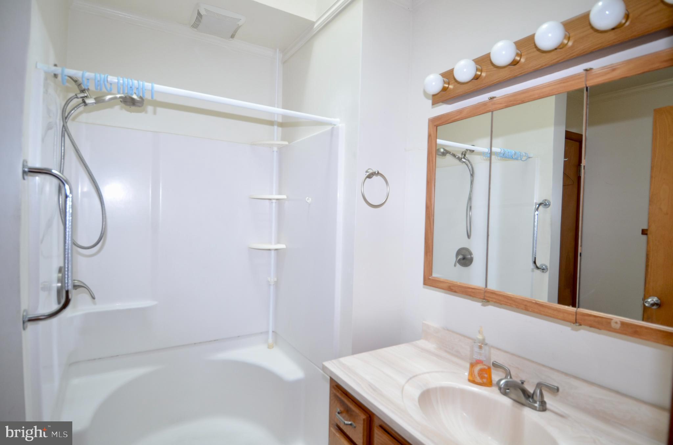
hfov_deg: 90.1
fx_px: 336
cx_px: 336
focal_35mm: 18
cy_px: 222
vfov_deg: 67.1
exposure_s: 1/80
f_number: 4.5
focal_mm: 12
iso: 400
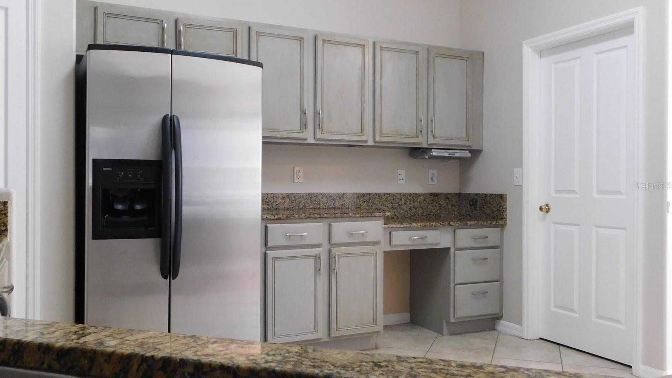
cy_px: 185
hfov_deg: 59.5
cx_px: 335
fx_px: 588
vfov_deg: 35.6
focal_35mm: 33
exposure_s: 1/30
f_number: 3.2
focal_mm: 5.3
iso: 360
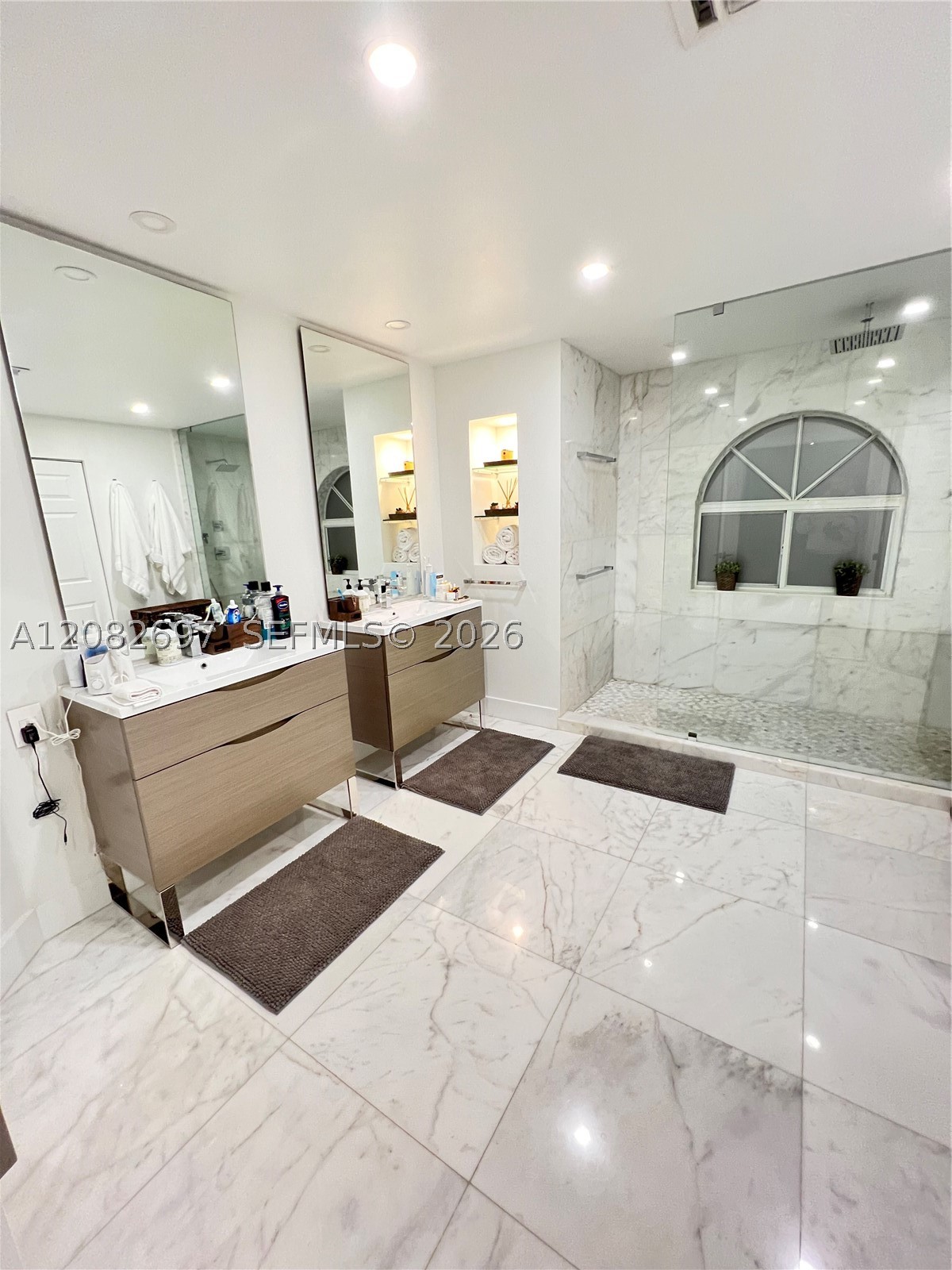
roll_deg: +2.4
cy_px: 635
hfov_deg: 89.9
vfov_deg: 106.2
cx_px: 476
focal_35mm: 13
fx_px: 477
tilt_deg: -13.4
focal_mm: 1.57
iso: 320
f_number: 1.8
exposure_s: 1/60
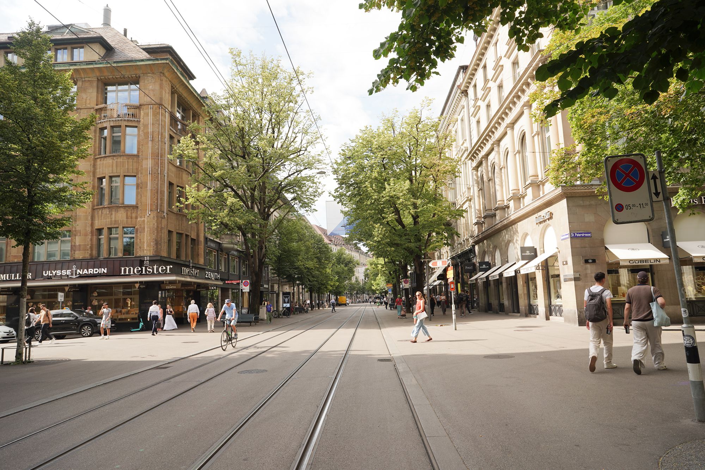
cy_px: 235
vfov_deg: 53.1
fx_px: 470
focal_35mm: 24
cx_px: 352
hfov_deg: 73.7
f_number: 9
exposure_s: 1/100
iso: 100
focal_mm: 24
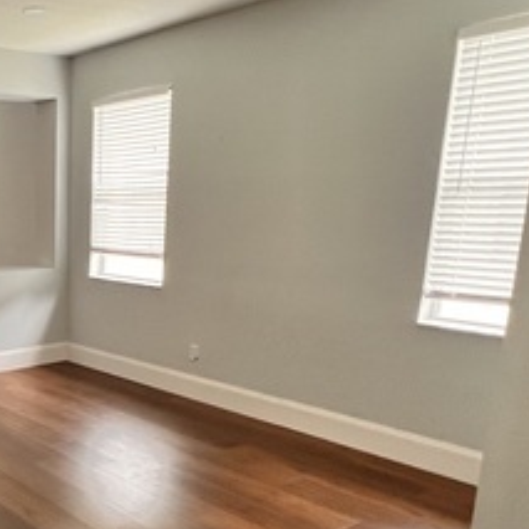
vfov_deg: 45.2
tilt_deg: -13.6
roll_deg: +0.8
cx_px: -1
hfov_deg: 40.3
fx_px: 622
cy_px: 363
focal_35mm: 36
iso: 400
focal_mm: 1.57
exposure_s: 1/60
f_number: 1.8
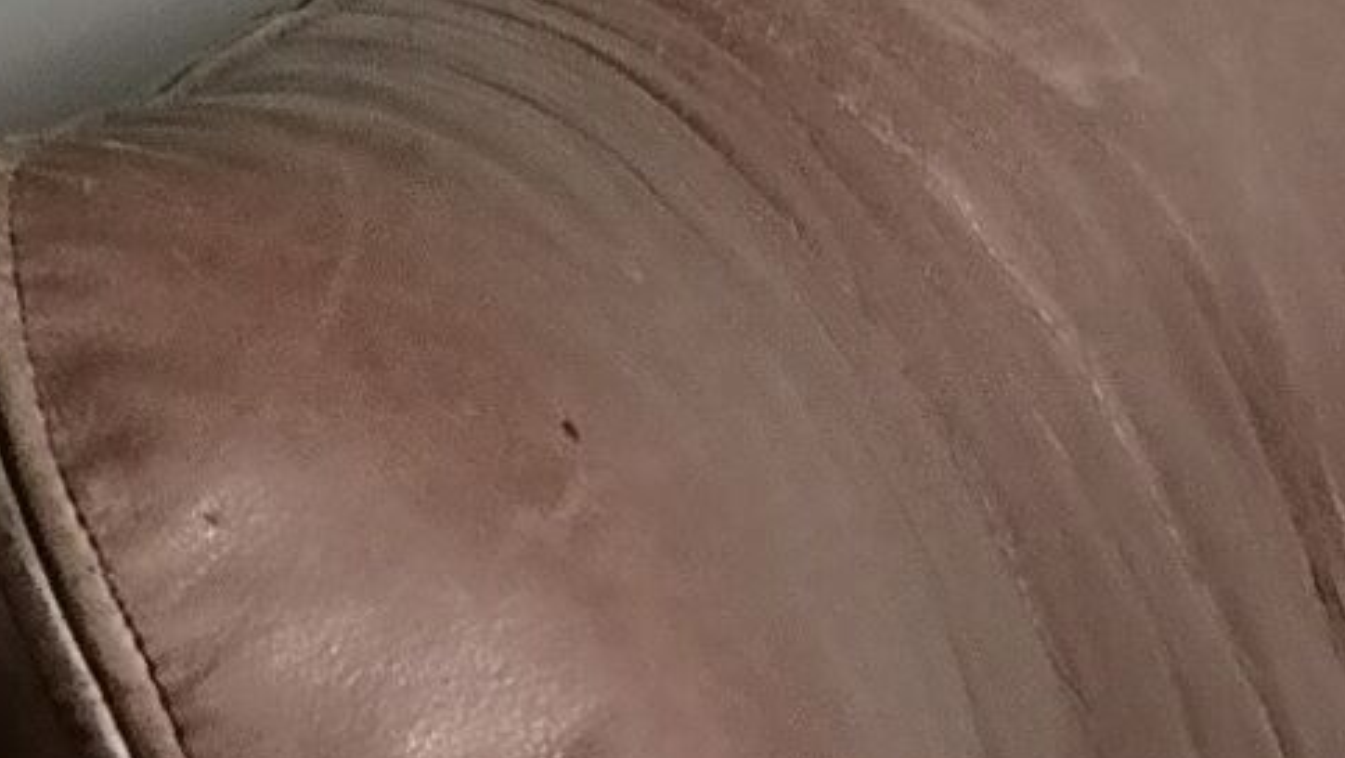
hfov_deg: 6.8
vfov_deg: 3.8
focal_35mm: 304
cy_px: 3160
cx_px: 2949
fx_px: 10845
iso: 64
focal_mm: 3.95
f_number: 1.8
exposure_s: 1/100
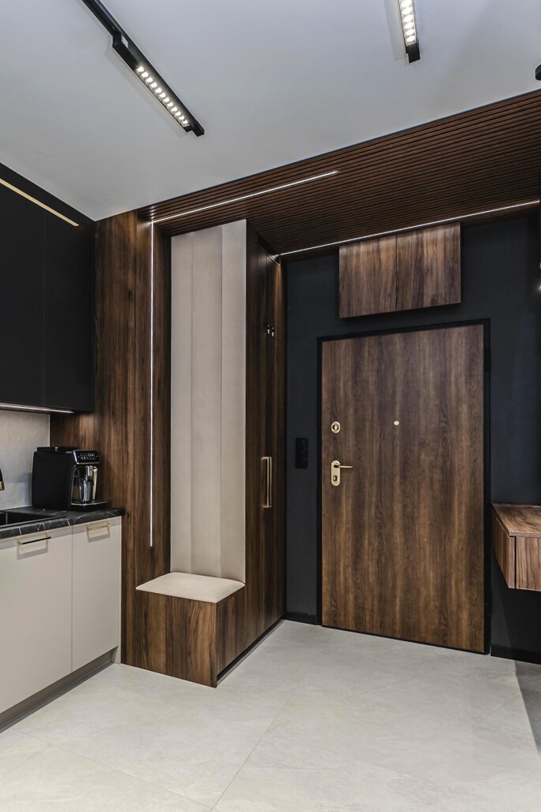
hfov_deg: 54.0
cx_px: 122
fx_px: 496
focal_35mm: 22
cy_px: 410
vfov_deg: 78.6
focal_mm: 14
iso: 250
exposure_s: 1/40
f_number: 6.3
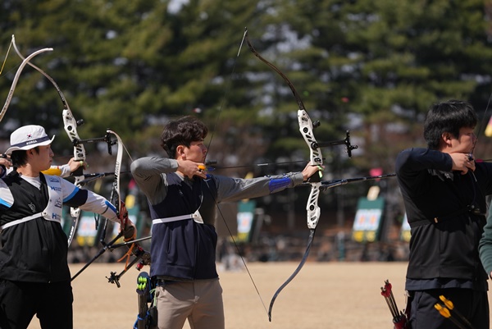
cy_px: 164
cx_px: 246
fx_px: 3734
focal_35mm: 273
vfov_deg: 5.0
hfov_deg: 7.5
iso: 400
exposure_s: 1/2000
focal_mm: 273
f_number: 6.3
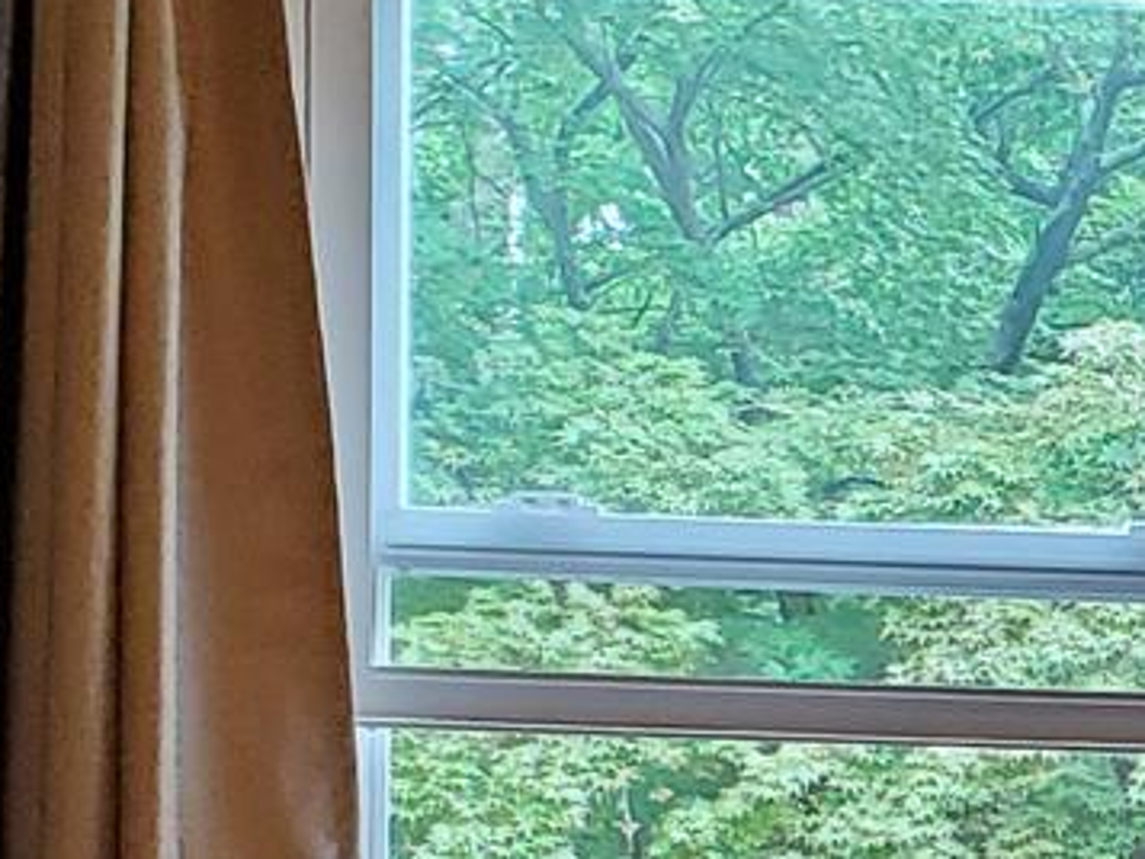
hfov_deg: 12.8
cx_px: 1543
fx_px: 4930
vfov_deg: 9.7
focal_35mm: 149
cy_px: 1202
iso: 320
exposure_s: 1/84
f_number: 2.4
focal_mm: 4.3
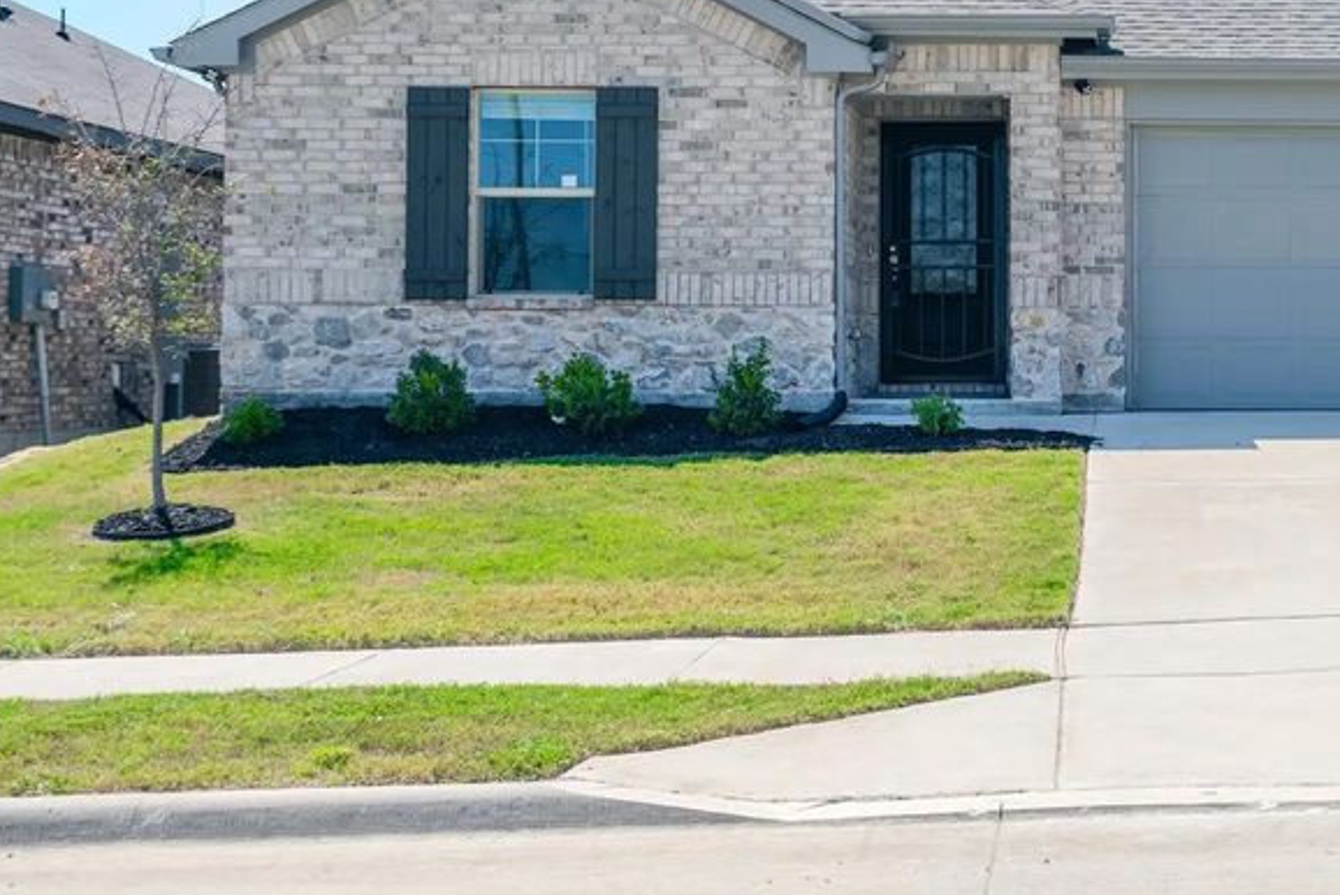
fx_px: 2309
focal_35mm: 62
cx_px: 1161
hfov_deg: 31.1
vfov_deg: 21.9
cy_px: 319
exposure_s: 1/250
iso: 50
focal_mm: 35
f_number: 4
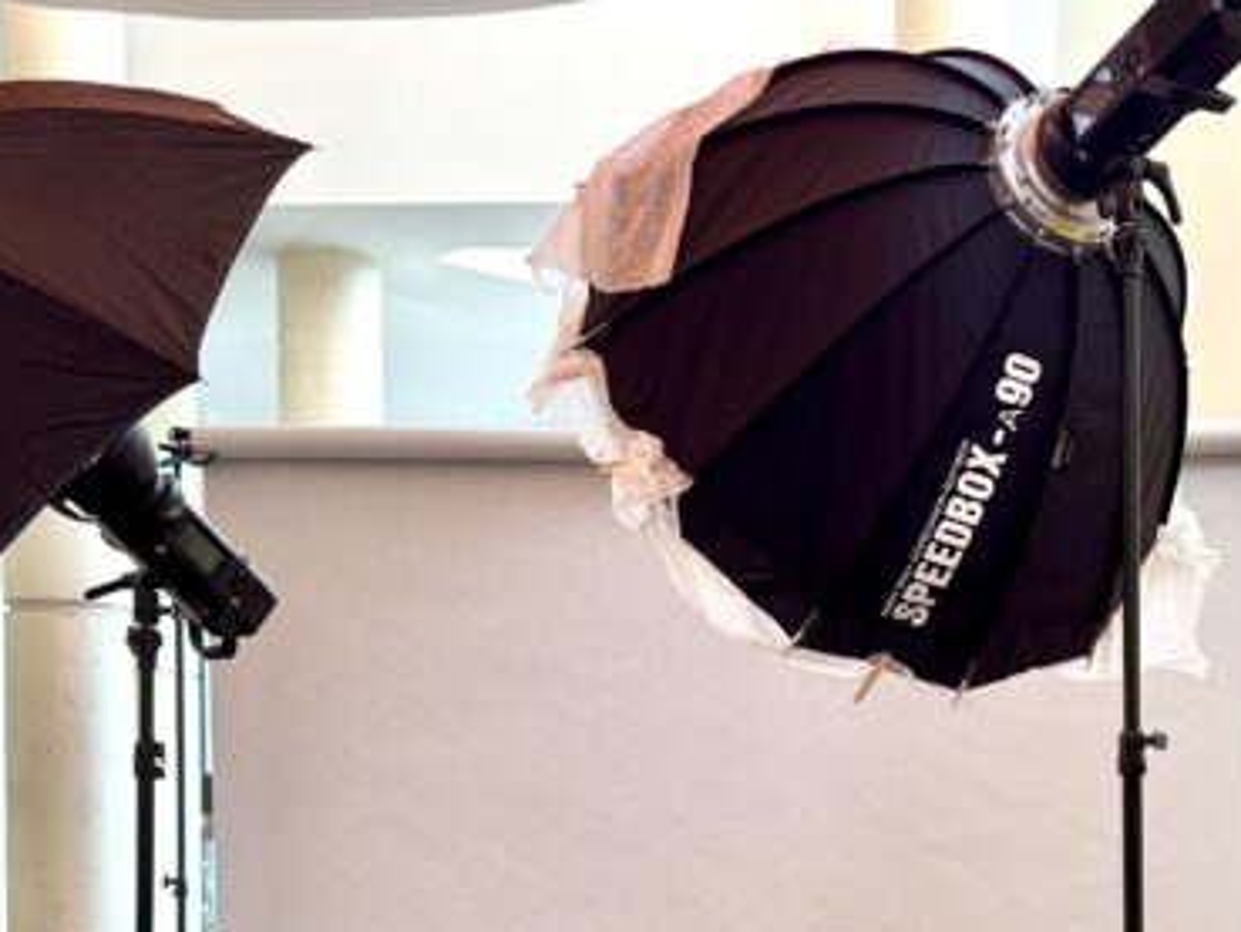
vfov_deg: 26.7
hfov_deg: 36.3
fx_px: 1865
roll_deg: -0.8
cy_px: 902
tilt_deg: -1.6
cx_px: 854
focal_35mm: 52
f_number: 1.78
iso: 160
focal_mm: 6.76
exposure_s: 1/100
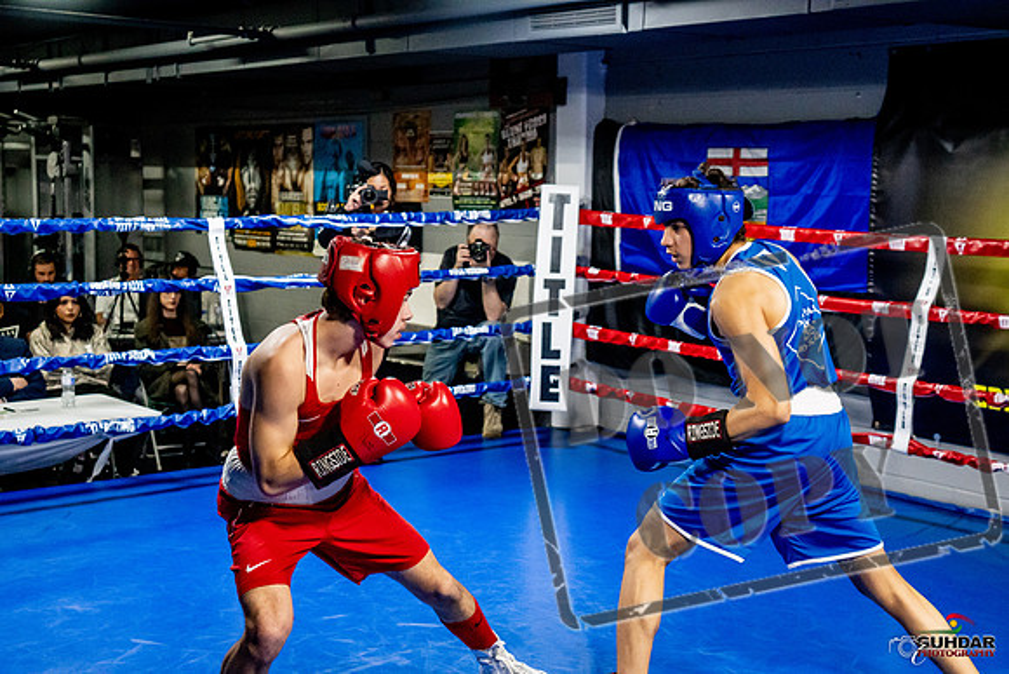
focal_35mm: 52
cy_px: 337
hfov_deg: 38.2
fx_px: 1458
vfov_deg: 26.0
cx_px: 504
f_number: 2.8
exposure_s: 1/800
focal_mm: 35
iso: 5000
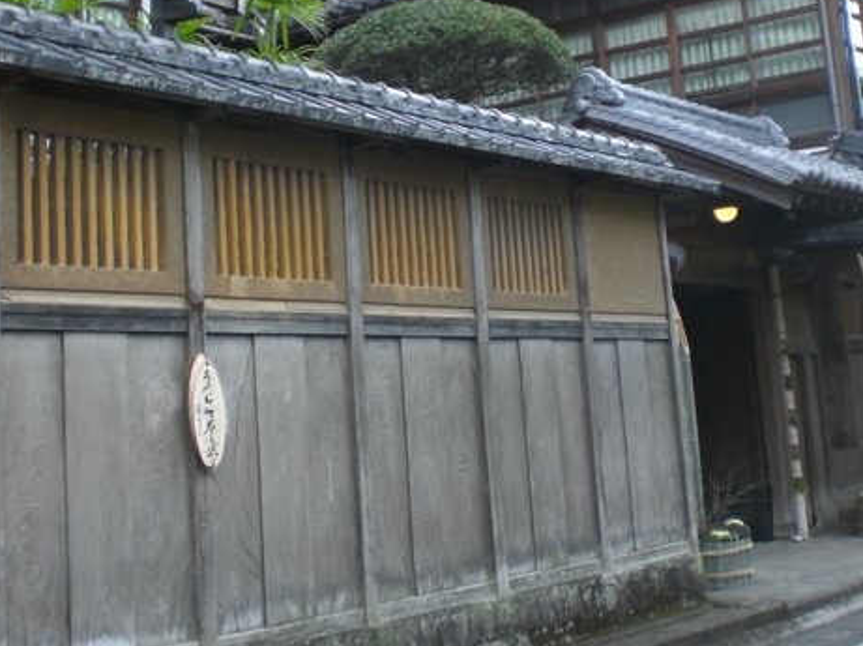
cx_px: 444
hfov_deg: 29.4
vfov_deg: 21.9
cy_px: 114
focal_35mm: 66
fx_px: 1644
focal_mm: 6.3
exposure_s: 1/80
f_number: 3.1
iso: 50
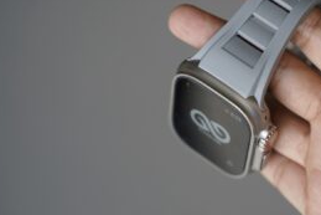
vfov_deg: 11.8
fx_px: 1035
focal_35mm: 116
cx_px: 231
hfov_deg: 17.6
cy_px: 83
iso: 125
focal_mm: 75
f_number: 4
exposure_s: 1/80
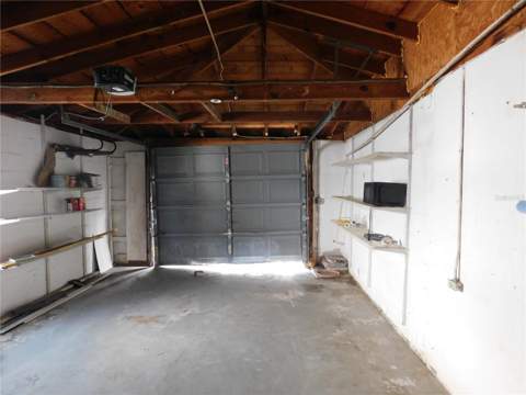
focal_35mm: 23
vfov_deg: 58.9
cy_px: 198
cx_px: 263
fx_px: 349
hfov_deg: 73.9
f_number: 3
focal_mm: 4
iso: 400
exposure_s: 1/25
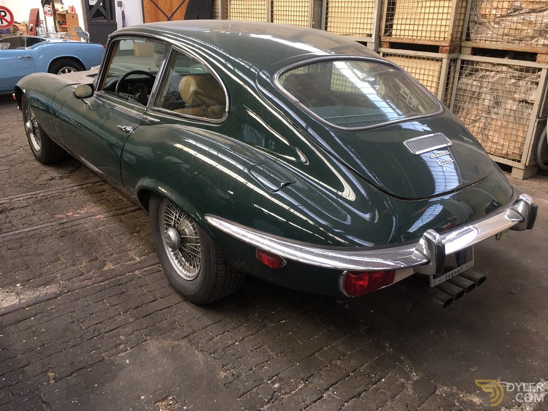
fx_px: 459
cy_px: 206
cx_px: 274
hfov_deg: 61.7
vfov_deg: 48.2
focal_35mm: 29
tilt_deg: -21.7
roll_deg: -1.8
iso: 32
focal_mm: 4.15
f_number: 2.2
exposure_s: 1/33
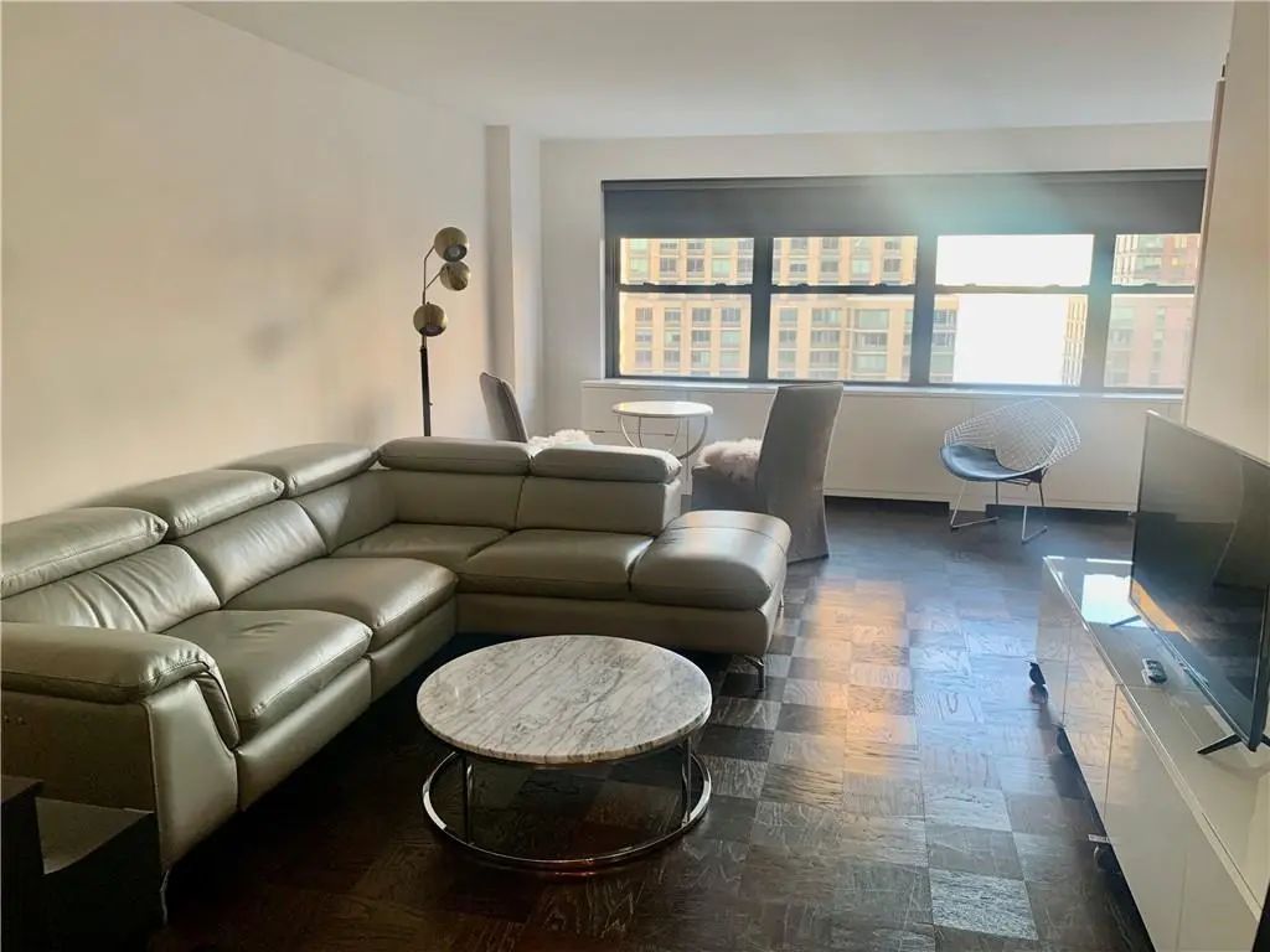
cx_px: 635
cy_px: 476
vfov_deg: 53.1
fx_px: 954
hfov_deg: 67.3
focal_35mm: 26
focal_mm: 4.25
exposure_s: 1/60
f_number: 1.8
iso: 100
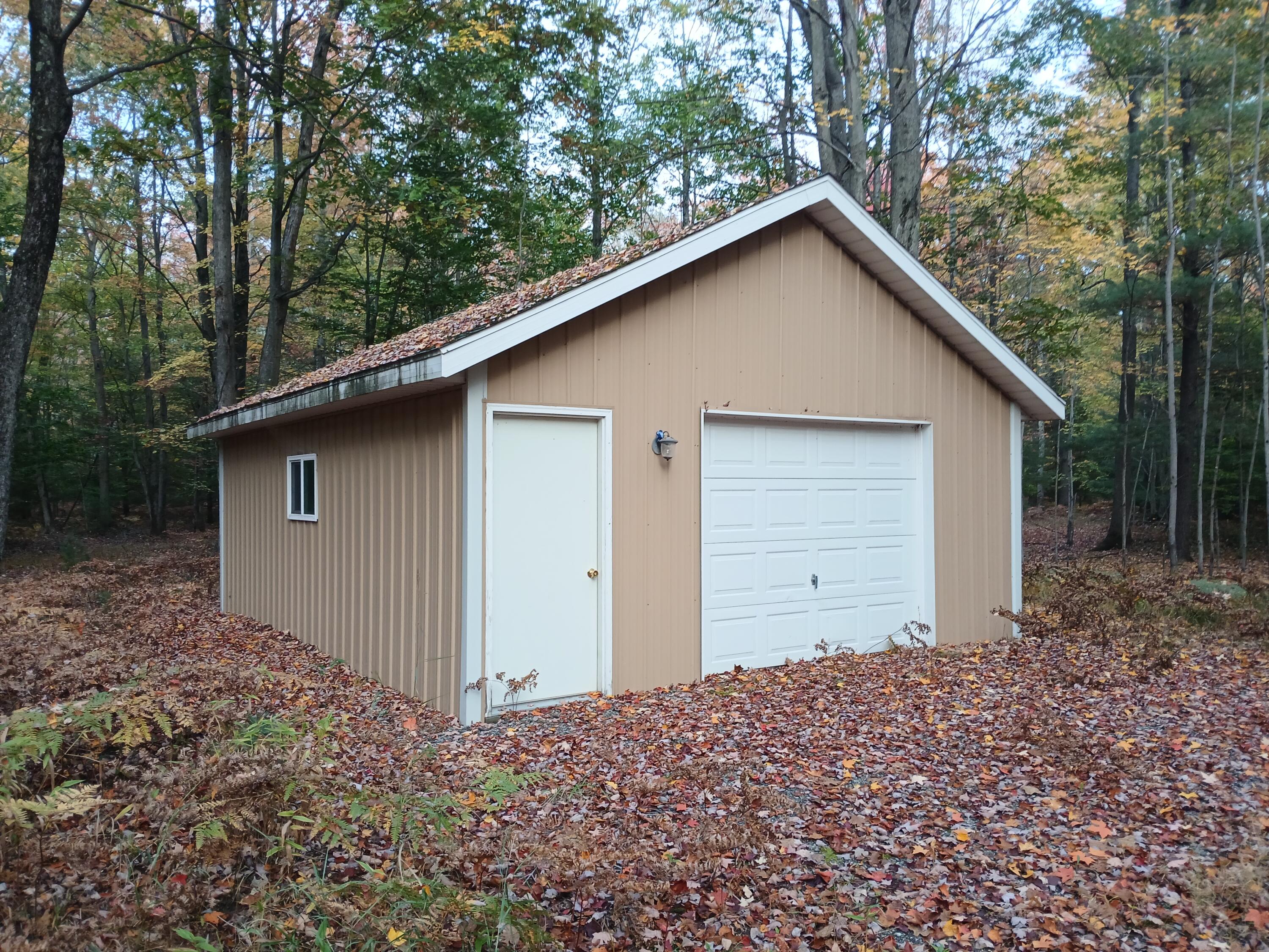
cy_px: 476
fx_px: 953
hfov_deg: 67.3
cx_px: 634
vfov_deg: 53.1
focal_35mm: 26
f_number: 1.8
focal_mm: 3.98
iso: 64
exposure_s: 1/60
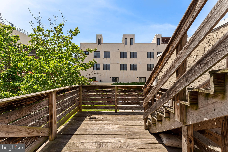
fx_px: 92
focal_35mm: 15
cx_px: 114
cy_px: 76
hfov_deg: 101.9
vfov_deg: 78.8
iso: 250
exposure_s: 1/400
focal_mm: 14.6
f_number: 10
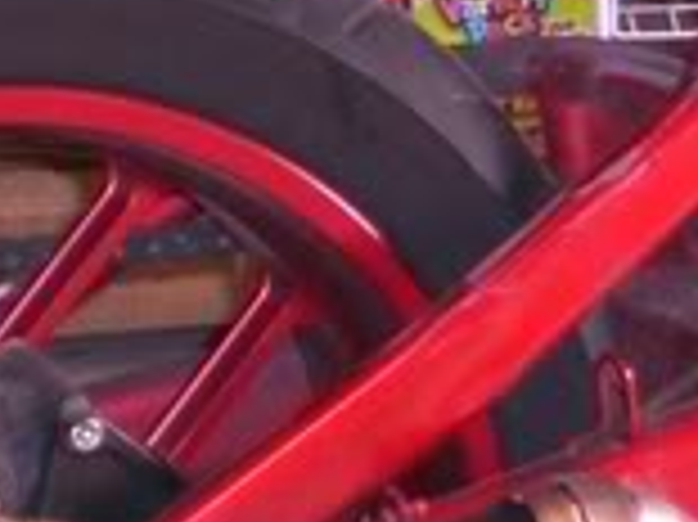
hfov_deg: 9.8
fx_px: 3949
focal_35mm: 196
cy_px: 54
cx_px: 991
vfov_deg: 7.5
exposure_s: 1/60
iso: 200
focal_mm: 6.3
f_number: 3.1
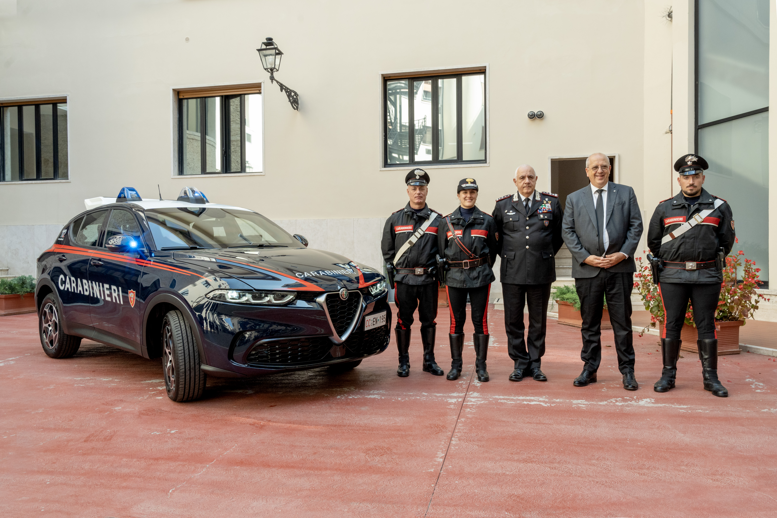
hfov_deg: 67.4
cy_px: 259
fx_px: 583
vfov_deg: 47.9
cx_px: 388
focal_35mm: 27
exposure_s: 1/250
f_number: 10
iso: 1600
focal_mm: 27
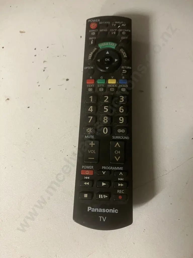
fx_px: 208
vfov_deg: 63.4
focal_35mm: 28
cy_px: 129
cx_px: 96
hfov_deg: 49.7
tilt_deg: -70.8
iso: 250
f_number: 1.8
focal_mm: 3.99
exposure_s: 1/33
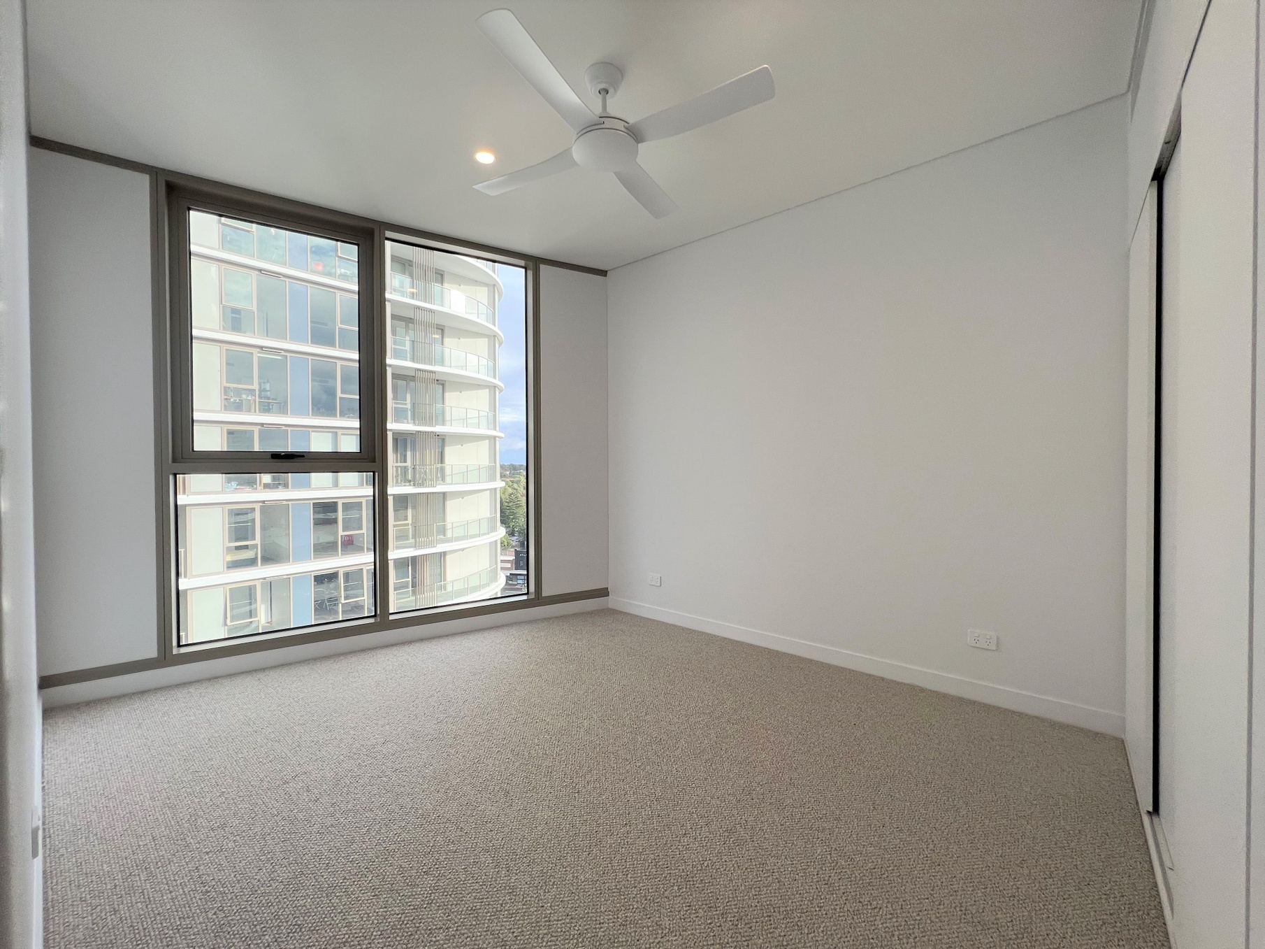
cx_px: 632
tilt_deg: -2.0
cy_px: 474
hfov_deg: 106.2
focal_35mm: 13
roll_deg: +0.3
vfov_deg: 89.9
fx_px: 475
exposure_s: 1/260
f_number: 1.8
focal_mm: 1.57
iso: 32
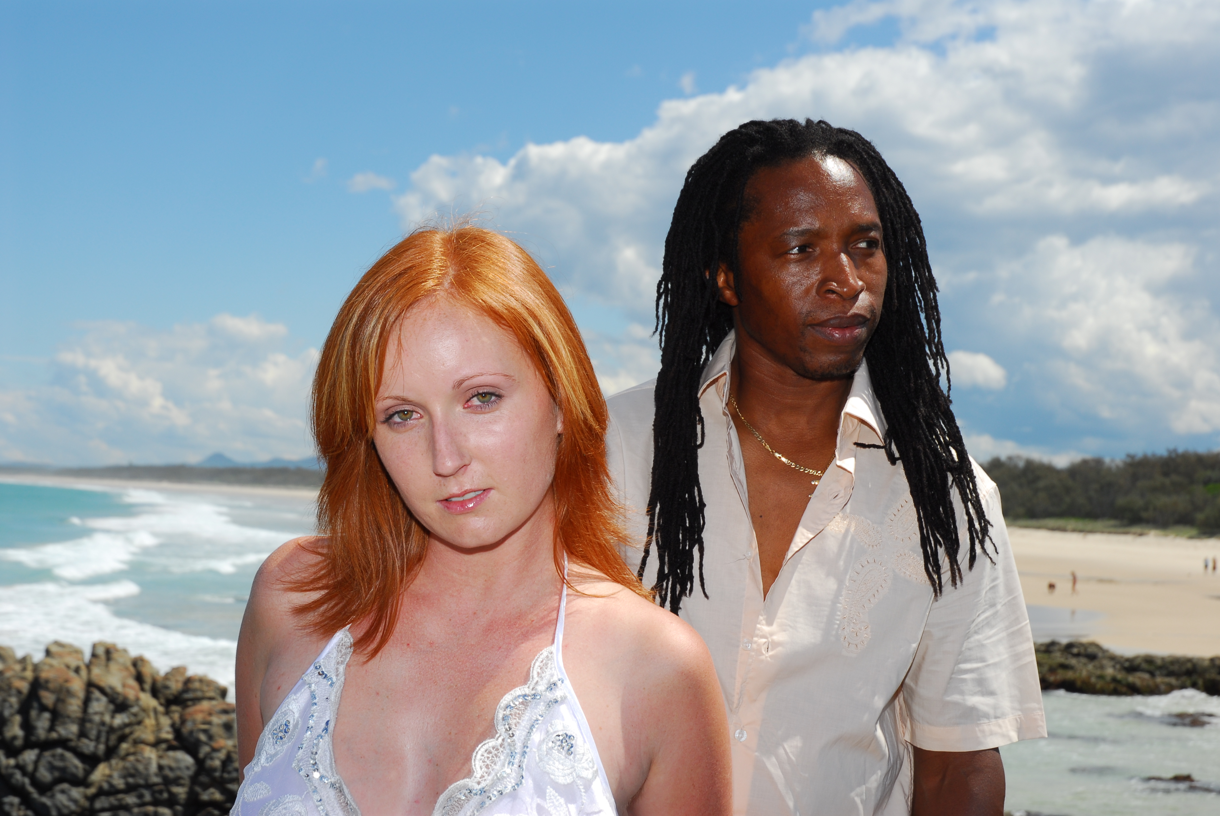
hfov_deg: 30.5
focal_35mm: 66
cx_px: 610
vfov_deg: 20.7
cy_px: 408
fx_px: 2239
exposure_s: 1/250
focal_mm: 44
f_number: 8
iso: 100
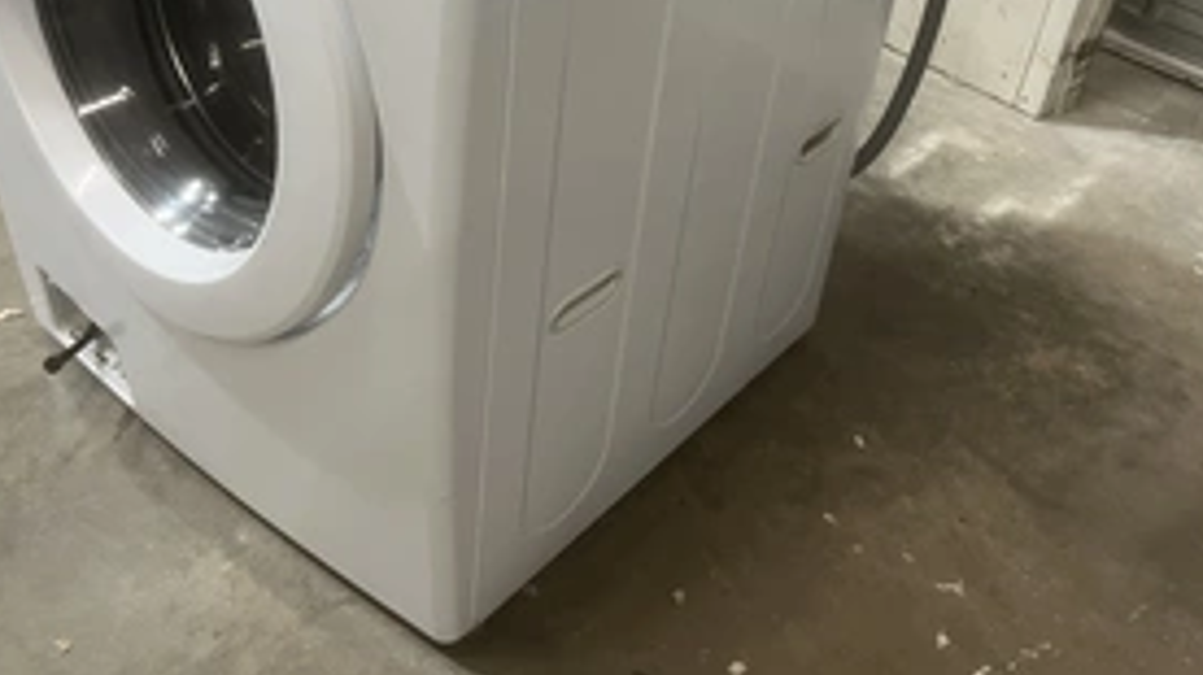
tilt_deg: -33.1
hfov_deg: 49.0
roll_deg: -9.3
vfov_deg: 28.5
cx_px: 737
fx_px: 1307
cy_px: 152
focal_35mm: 41
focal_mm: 5.1
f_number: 1.6
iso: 100
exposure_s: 1/60
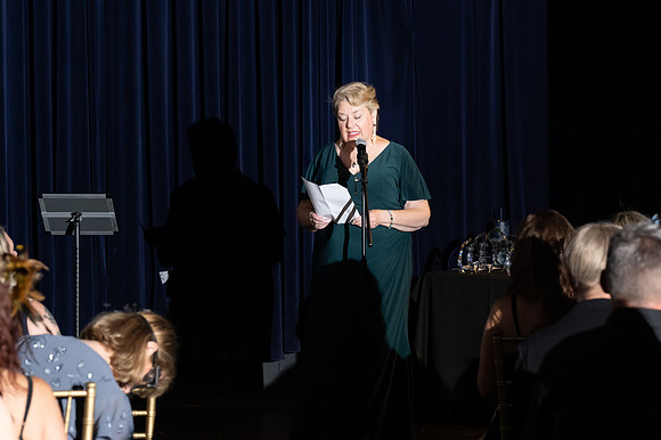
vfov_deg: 10.1
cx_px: 330
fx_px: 2496
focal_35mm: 136
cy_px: 220
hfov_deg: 15.1
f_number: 4.5
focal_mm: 91
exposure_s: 1/200
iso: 2500
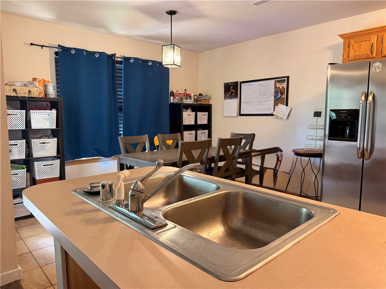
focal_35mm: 24
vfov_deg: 56.8
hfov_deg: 71.6
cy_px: 144
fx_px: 268
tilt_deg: -6.9
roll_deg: -0.1
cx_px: 193
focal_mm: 6.76
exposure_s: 1/60
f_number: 1.78
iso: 400
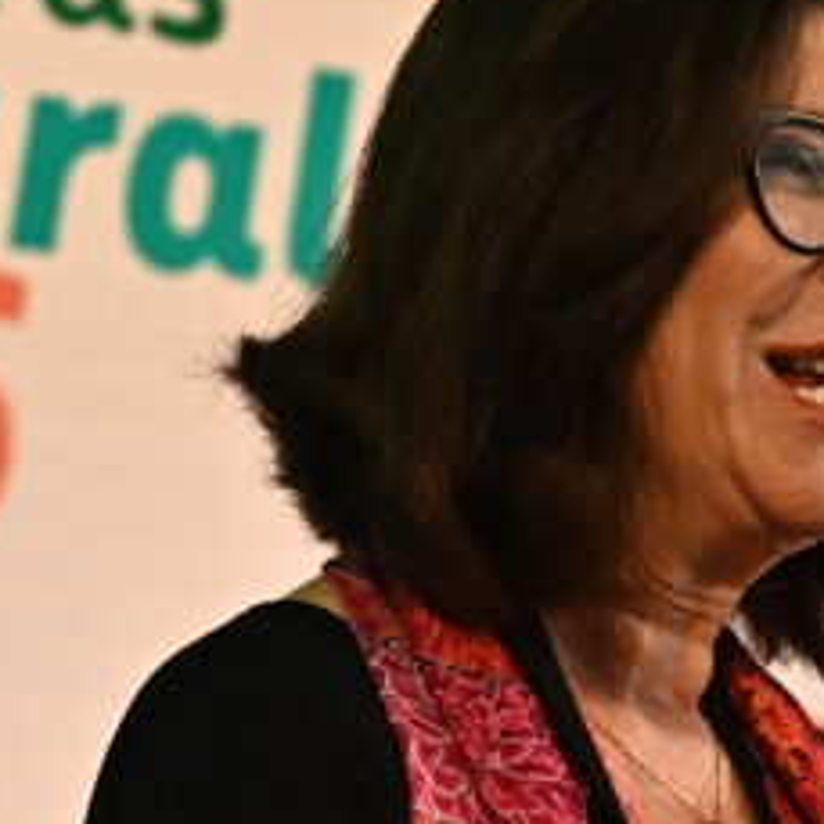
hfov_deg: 7.7
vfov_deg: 7.7
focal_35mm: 228
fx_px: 6140
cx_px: 730
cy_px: 772
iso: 1000
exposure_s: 1/125
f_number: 4.5
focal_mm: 60
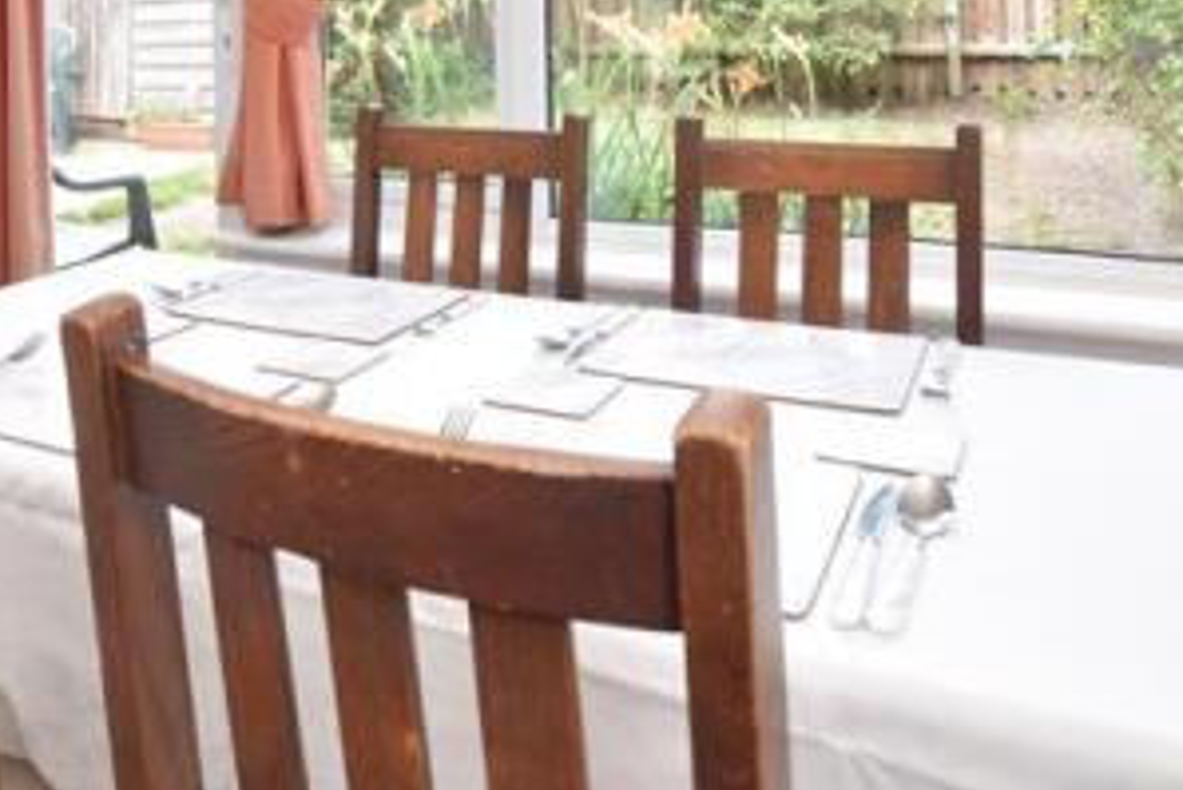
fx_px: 1085
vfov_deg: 36.2
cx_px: 468
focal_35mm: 33
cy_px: 6
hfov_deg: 56.7
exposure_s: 1/50
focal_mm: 10
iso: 400
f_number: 8
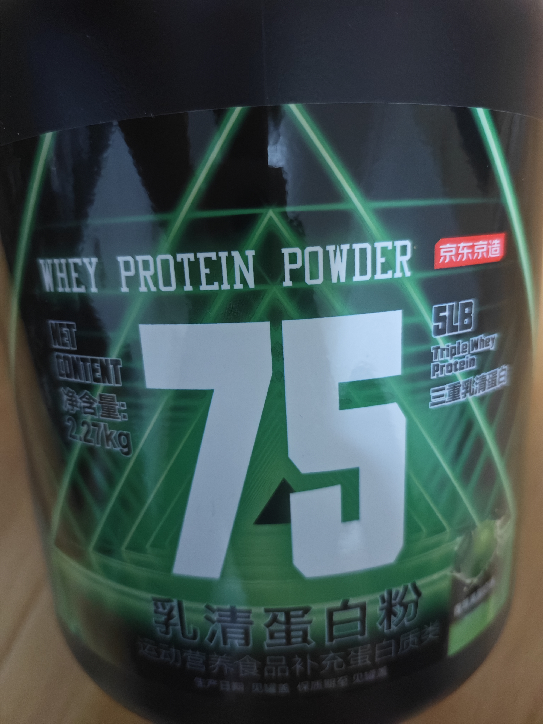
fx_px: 481
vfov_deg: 73.9
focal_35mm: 23
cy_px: 362
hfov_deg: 58.9
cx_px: 272
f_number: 1.68
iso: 9341
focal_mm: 6.45
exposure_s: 1/117
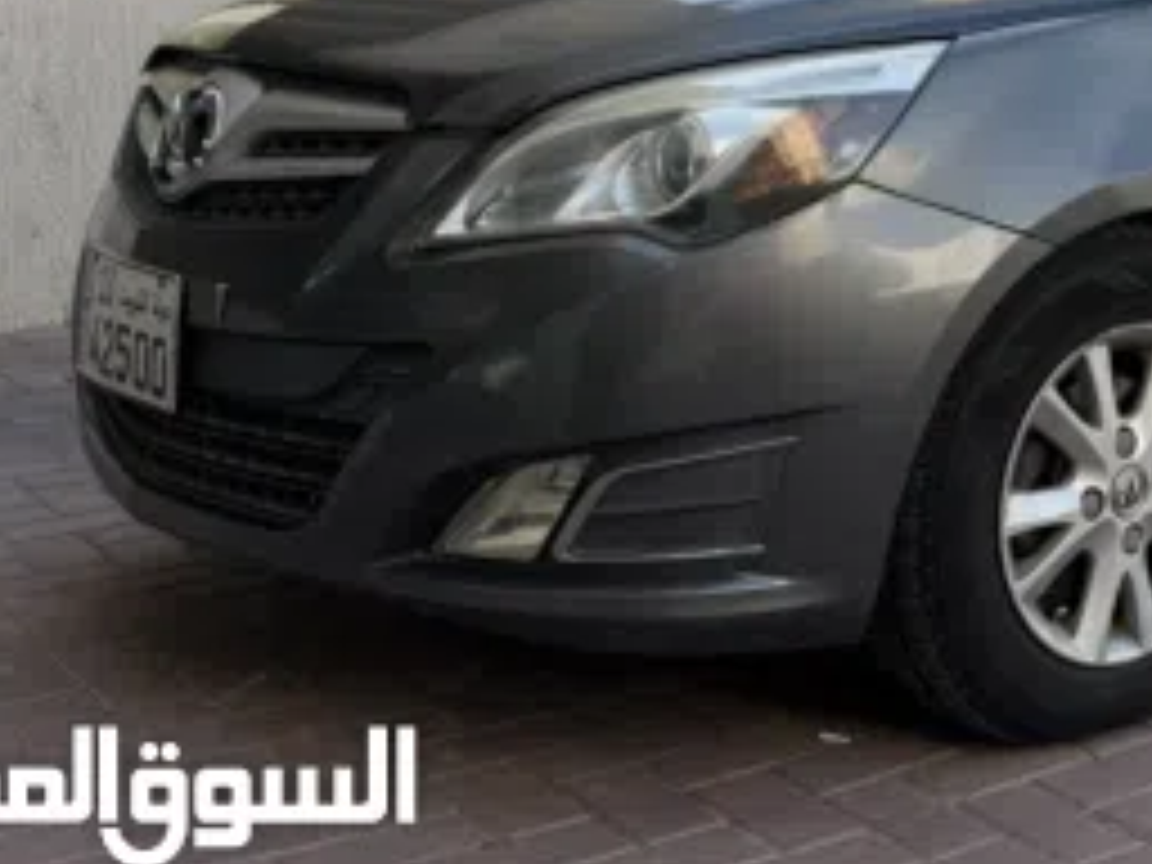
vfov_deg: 23.7
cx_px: 1094
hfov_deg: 30.4
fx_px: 1997
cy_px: 76
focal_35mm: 60
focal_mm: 6.76
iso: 80
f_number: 1.78
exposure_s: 1/1361
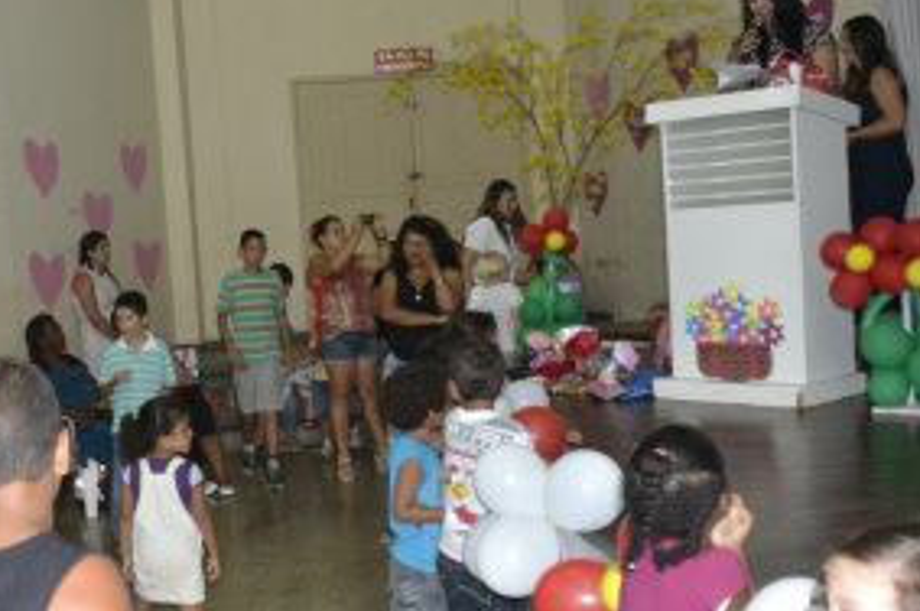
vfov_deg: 25.4
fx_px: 1353
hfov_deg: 35.9
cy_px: 349
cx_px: 146
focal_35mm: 53
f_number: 3.5
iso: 3200
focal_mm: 20
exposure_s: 1/60
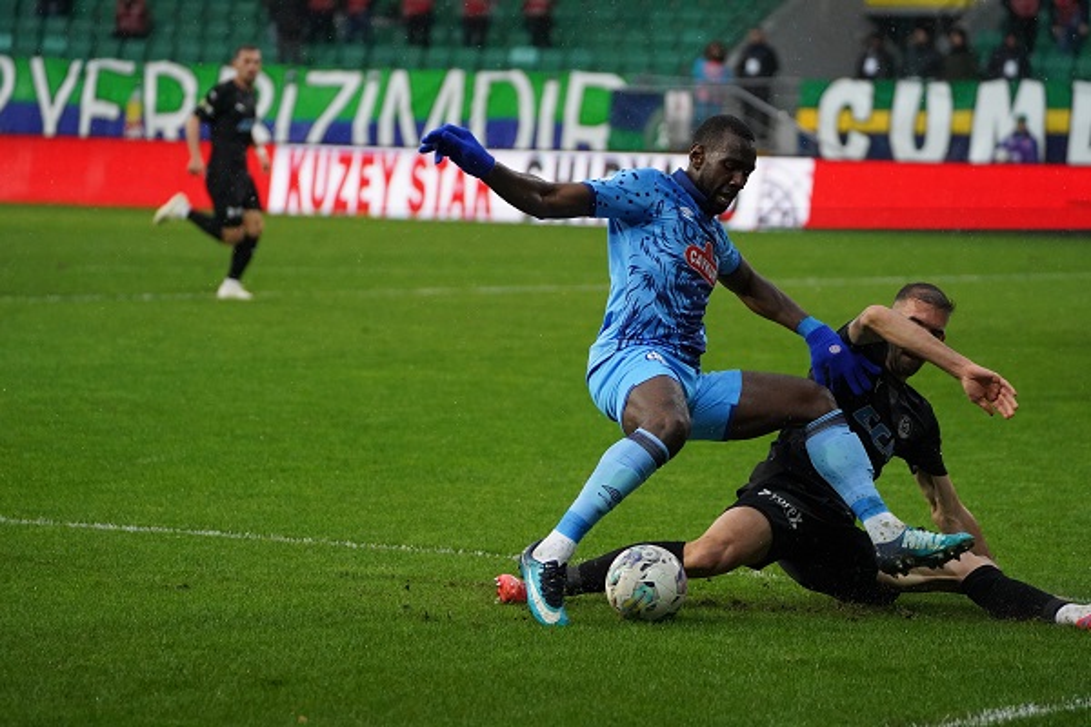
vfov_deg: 6.9
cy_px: 364
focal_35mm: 200
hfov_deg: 10.3
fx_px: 6061
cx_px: 546
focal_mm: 200
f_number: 5.6
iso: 5000
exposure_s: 1/2000
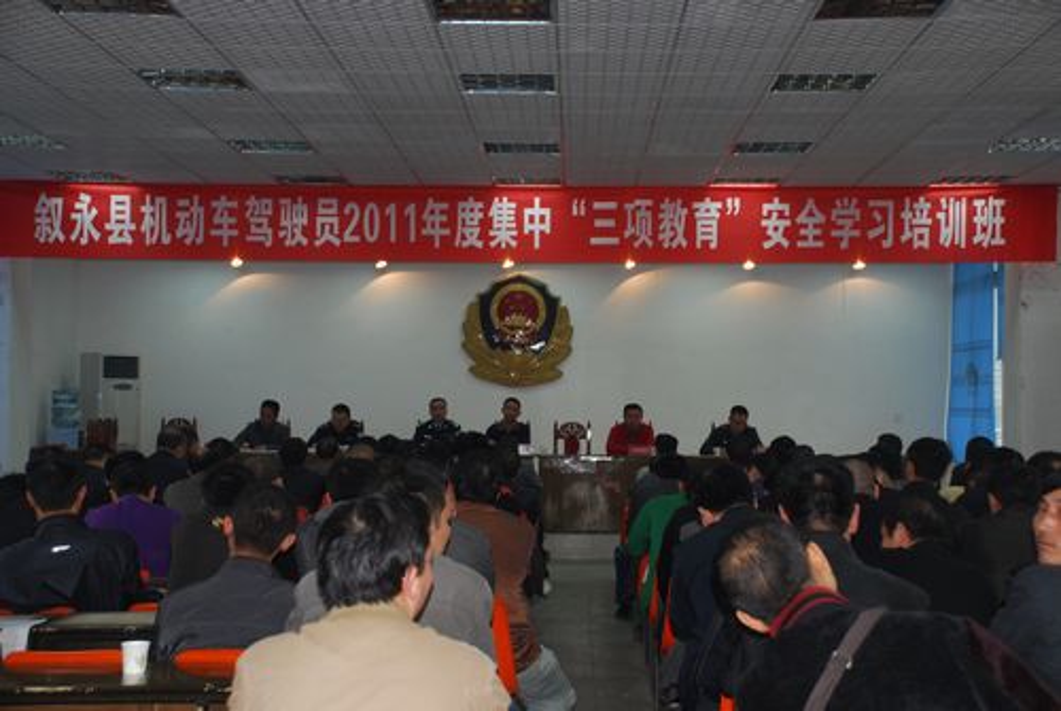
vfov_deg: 23.9
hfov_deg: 35.0
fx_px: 1682
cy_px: 356
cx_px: 530
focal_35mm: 57
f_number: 4.5
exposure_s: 1/60
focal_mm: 38
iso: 400
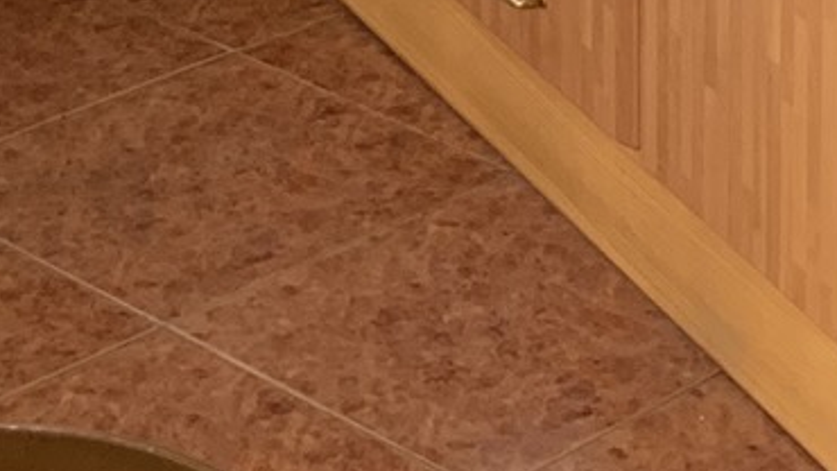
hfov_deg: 13.5
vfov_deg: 7.2
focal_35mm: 157
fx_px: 3484
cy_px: -745
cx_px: 869
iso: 100
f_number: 1.8
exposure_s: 1/76
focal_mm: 4.25
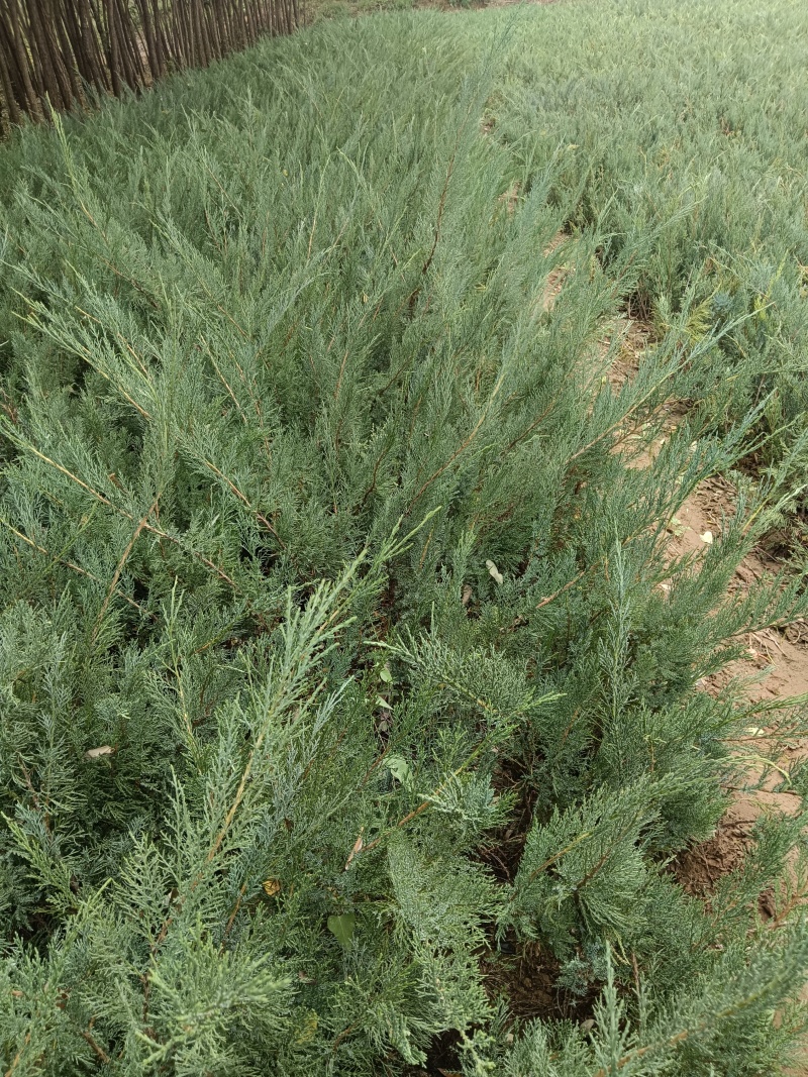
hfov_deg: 53.1
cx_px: 404
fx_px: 809
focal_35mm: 26
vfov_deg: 67.3
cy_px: 538
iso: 137
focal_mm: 4.05
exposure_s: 1/100
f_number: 1.8
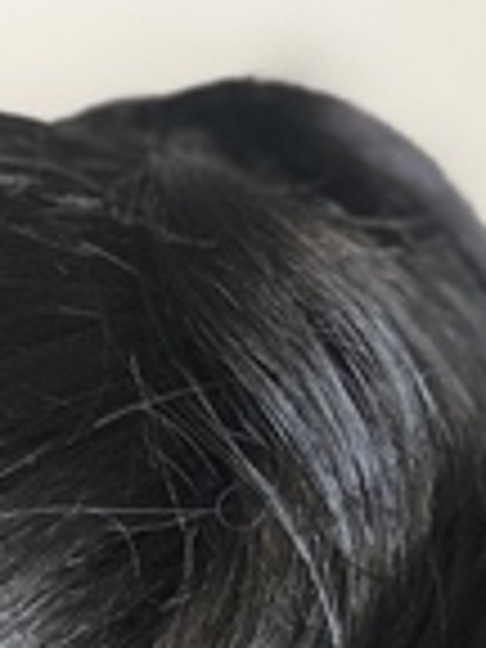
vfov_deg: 9.0
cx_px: -180
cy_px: 900
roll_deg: +4.1
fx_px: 4043
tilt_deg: -22.5
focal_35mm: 216
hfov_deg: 6.8
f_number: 2.4
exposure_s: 1/50
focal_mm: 6
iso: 100
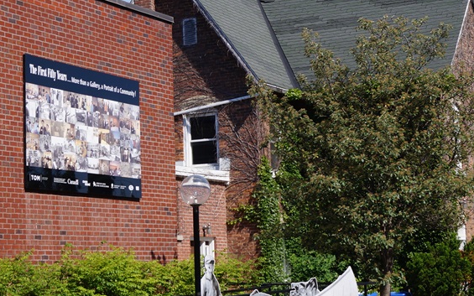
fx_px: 1252
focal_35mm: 97
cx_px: 162
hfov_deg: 21.4
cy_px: 165
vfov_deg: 13.5
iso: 100
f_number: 11
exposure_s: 1/160
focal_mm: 35
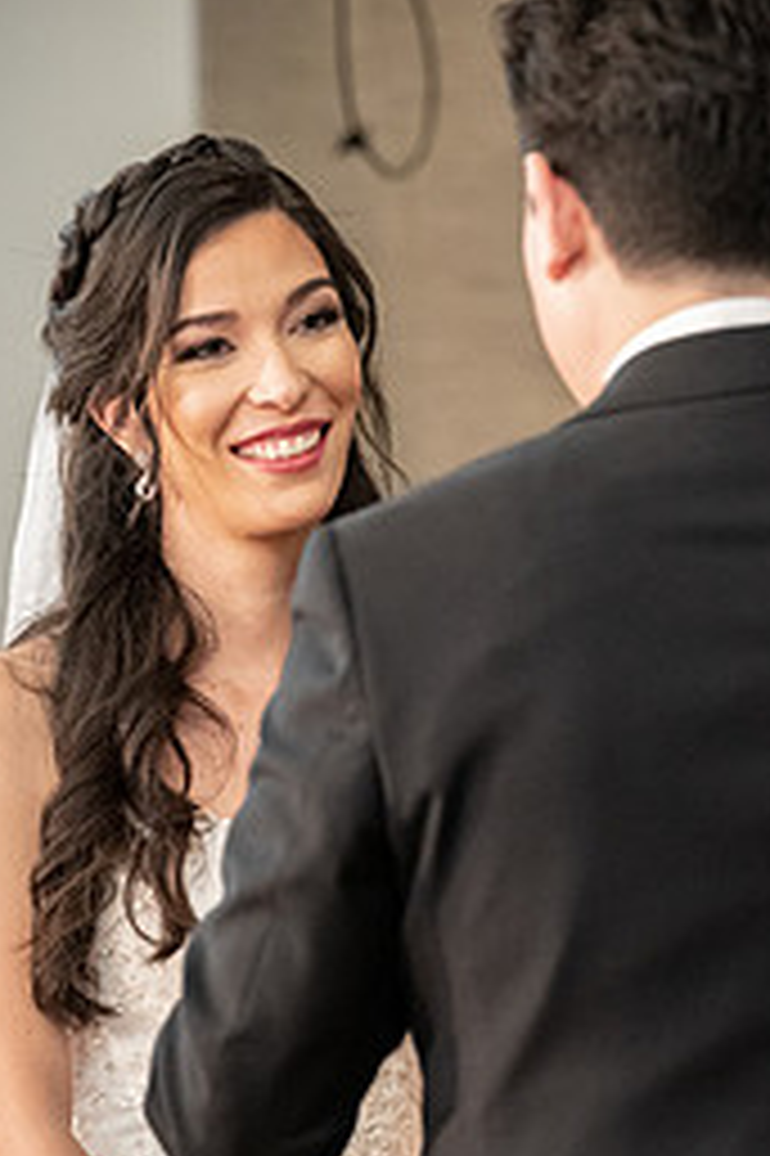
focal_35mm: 266
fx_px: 8545
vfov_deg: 7.7
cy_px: 823
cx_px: 216
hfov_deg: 5.2
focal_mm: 152
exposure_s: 1/125
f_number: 4
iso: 8000
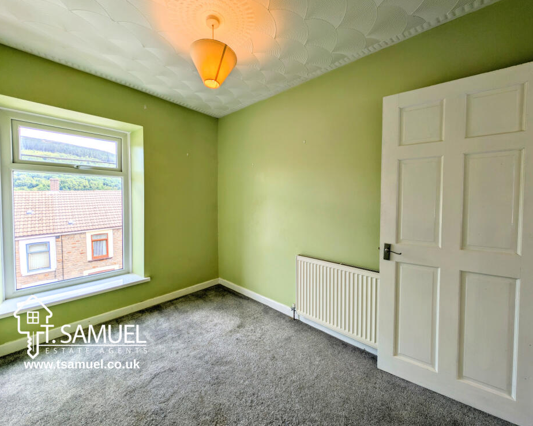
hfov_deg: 104.8
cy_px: 206
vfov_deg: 92.2
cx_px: 256
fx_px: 205
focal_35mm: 13
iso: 28
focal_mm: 2.23
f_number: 1.95
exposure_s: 1/309
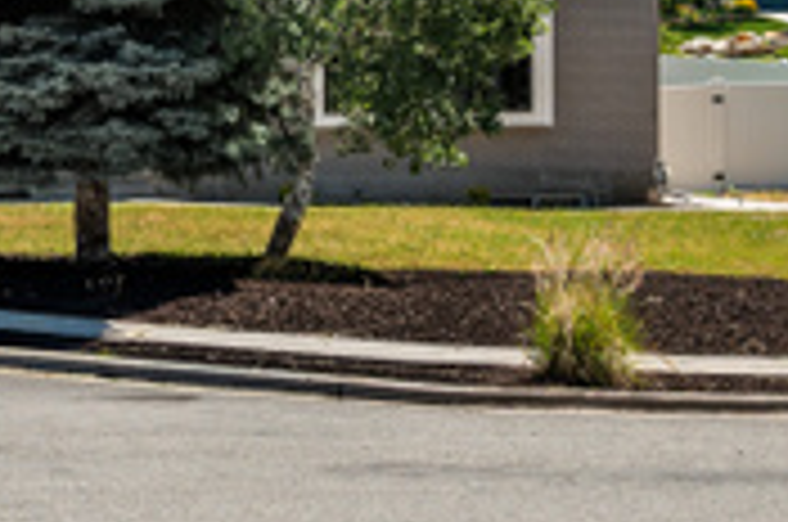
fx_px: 2403
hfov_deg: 18.1
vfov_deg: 11.8
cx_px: -27
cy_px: -304
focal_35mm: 110
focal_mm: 30
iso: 500
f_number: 7.1
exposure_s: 1/1250
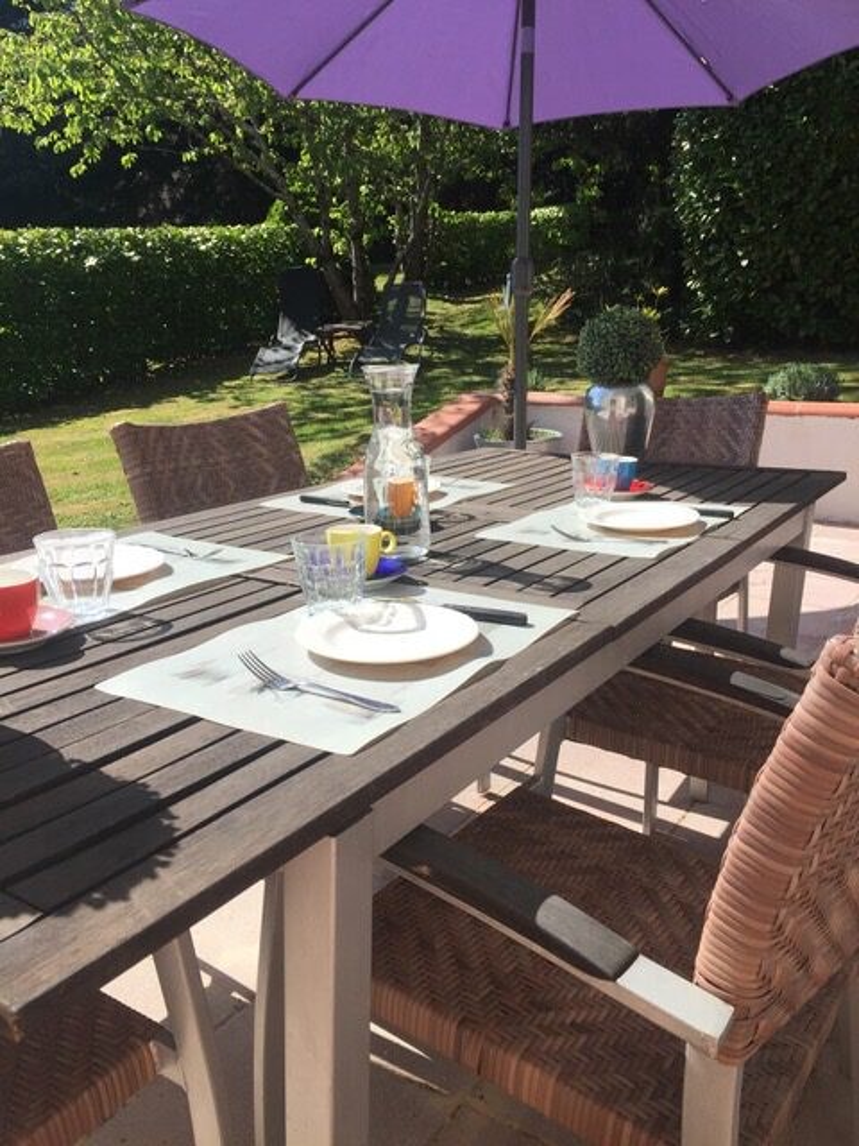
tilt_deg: -12.8
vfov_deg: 61.7
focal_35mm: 29
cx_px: 430
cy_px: 573
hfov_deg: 48.2
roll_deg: +0.8
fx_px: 960
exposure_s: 1/1721
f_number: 2.2
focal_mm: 4.15
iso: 32
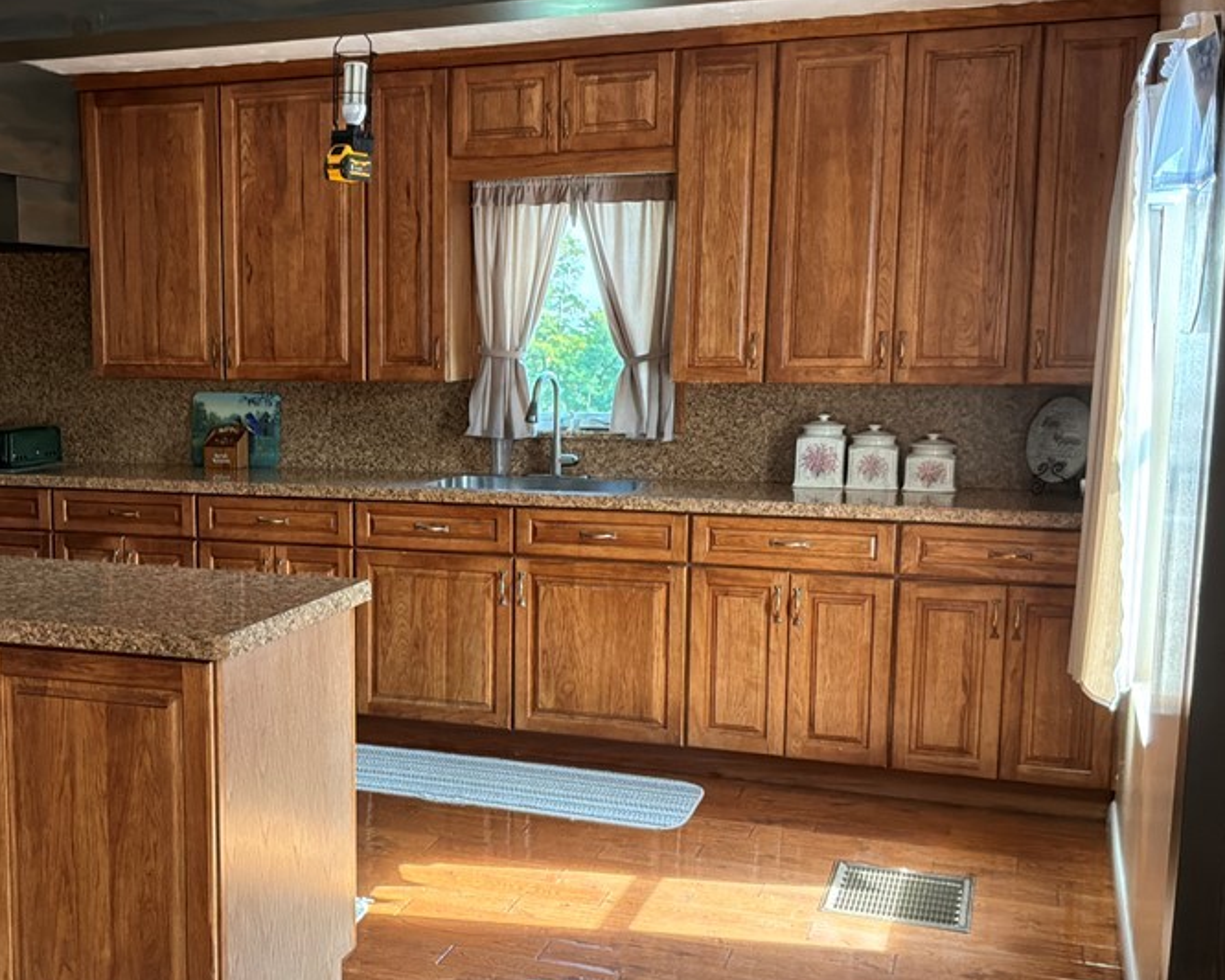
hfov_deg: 42.8
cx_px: 349
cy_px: 559
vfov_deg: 35.6
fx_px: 1523
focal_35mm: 42
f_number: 1.8
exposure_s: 1/60
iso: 100
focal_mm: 3
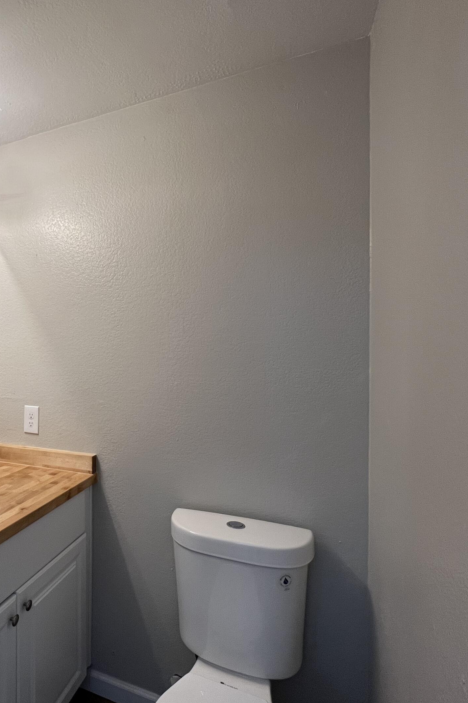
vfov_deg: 86.9
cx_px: 95
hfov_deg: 59.6
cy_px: 359
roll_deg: +0.2
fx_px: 371
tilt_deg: -0.1
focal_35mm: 19
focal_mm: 1.57
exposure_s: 1/120
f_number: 1.8
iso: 160
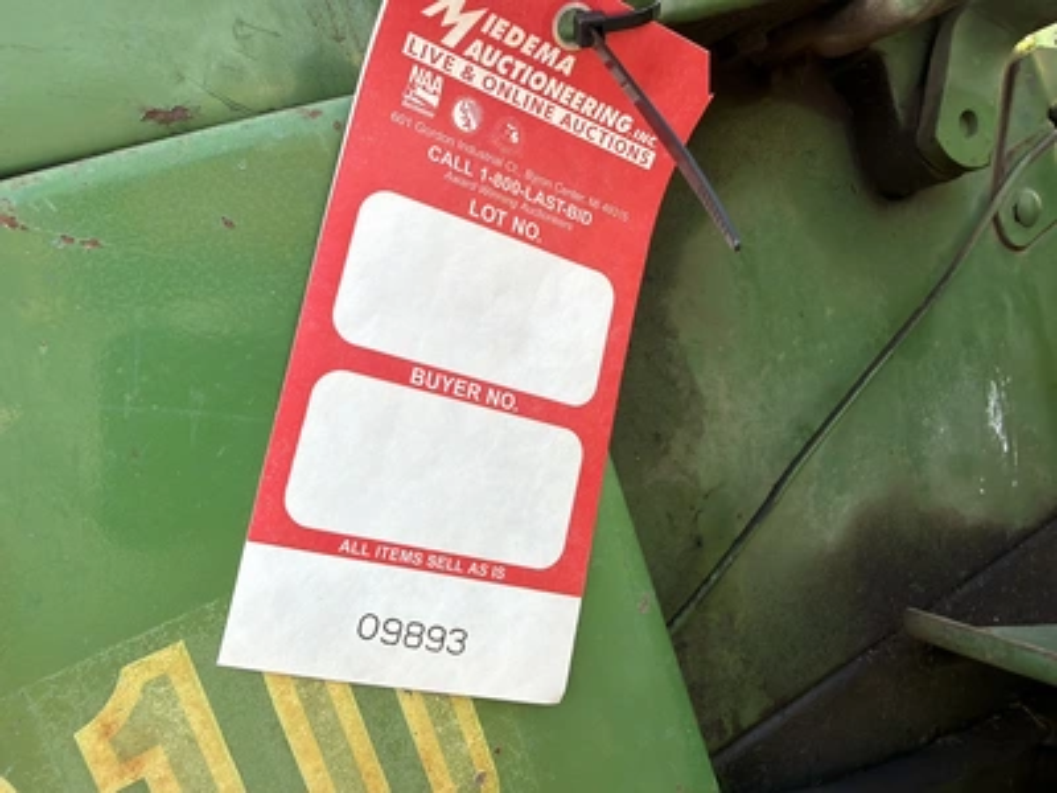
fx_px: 733
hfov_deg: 71.6
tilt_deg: -9.7
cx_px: 528
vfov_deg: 56.8
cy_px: 396
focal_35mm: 24
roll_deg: +18.9
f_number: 2.2
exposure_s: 1/286
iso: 50
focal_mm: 2.22
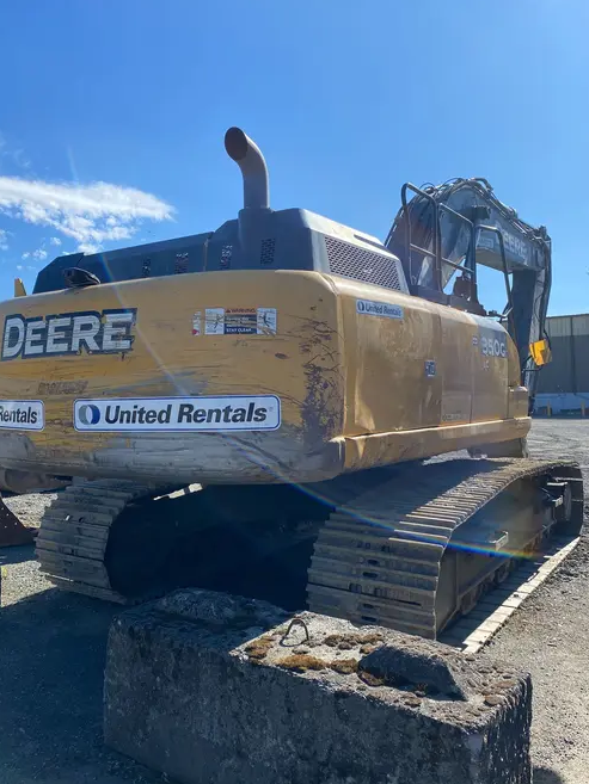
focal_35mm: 29
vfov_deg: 61.6
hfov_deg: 48.2
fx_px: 658
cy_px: 369
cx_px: 278
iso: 32
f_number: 1.8
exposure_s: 1/2755
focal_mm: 4.25
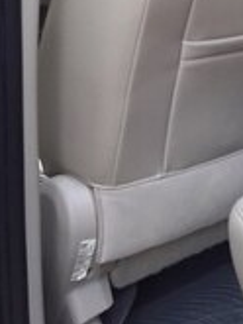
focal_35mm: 84
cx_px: 357
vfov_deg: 21.2
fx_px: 785
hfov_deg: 16.2
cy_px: -92
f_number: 1.9
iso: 64
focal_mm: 3.7
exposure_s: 1/50
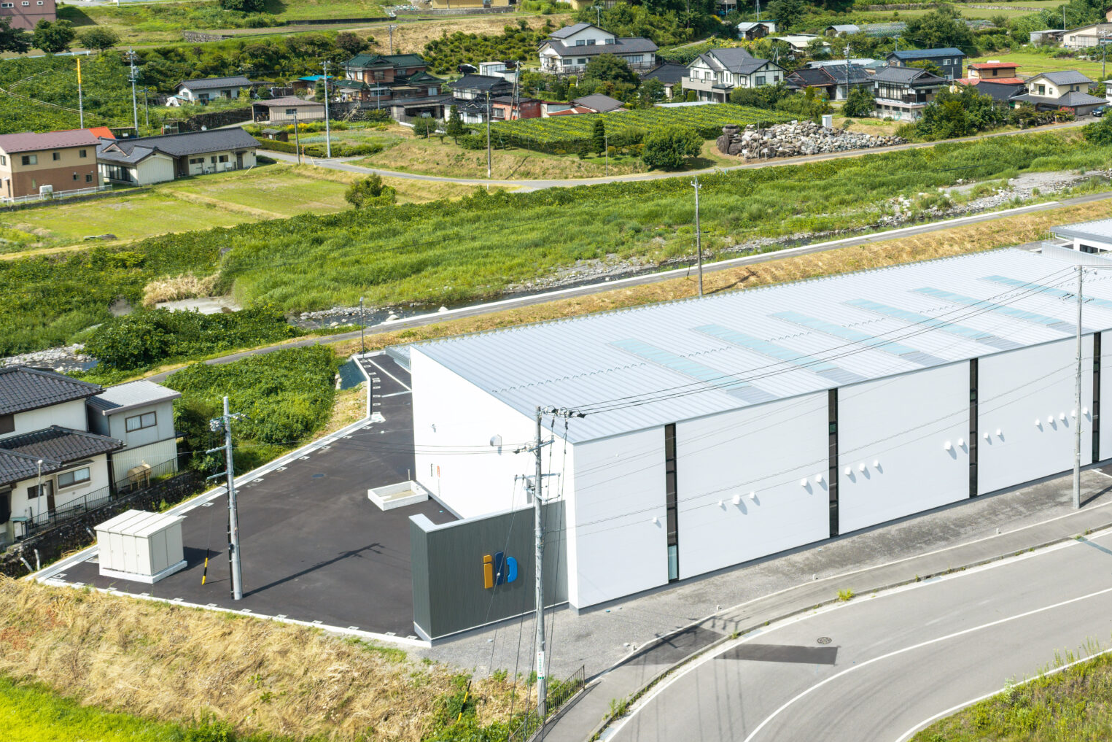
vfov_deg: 28.1
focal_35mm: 47
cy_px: 163
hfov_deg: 39.9
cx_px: 917
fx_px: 1452
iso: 100
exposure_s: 1/500
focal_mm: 14.45
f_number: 4.5
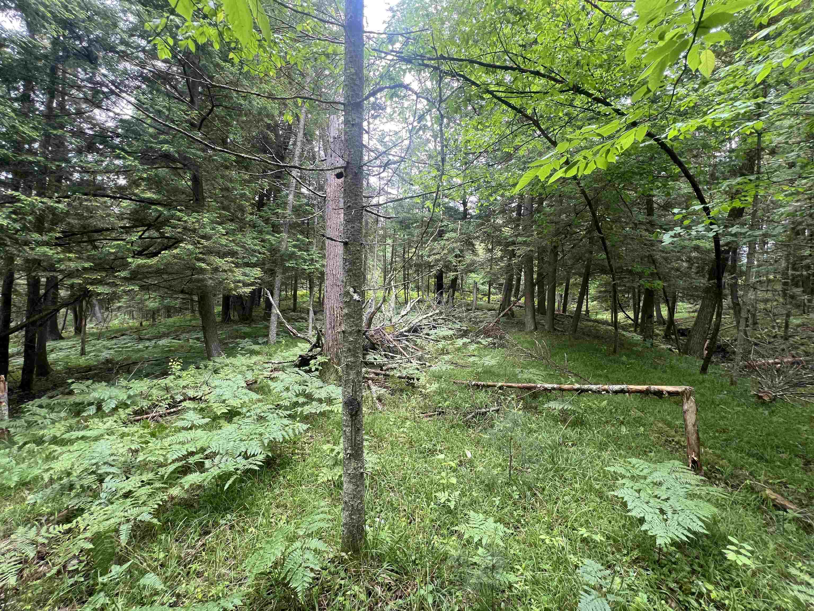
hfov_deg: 106.2
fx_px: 306
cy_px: 306
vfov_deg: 89.9
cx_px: 407
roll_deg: -3.3
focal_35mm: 13
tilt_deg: -1.1
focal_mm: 1.57
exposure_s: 1/99
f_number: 1.8
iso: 80
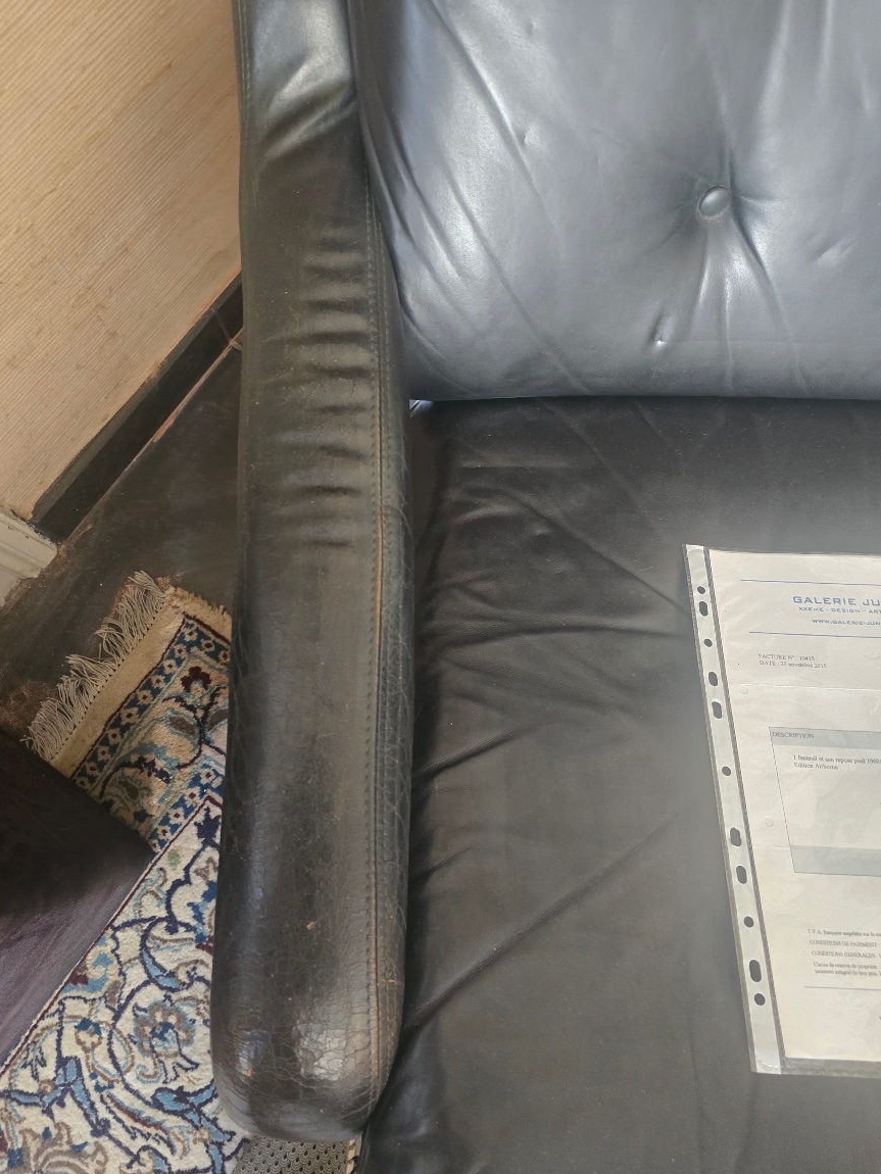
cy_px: 574
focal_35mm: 24
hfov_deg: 56.8
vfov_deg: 71.6
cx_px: 433
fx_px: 814
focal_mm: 6.3
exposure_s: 1/60
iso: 640
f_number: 1.7
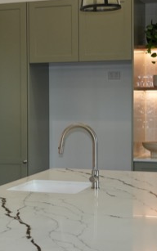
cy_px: 123
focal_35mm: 95
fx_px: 649
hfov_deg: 13.0
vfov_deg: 21.9
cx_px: -86
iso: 400
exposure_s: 1/80
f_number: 2.8
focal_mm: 23.8
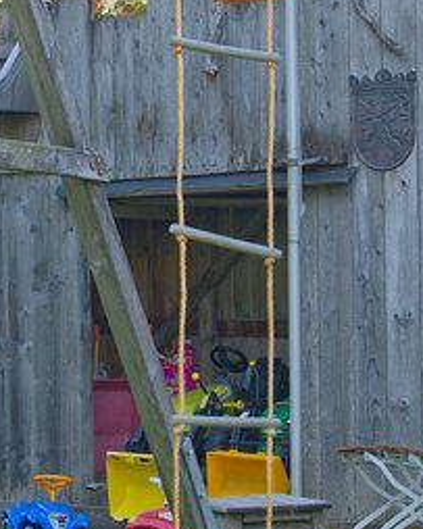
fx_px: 1942
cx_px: -13
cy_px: 133
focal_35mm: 124
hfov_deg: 12.3
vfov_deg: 15.5
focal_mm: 24
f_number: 2.8
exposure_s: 1/640
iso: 250
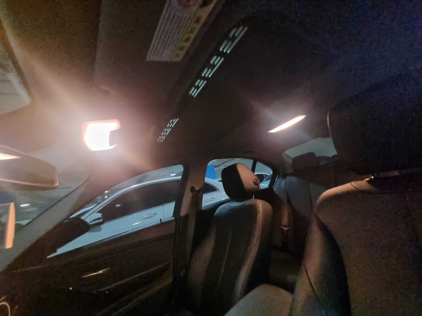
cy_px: 158
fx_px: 158
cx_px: 211
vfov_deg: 89.9
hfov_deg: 106.2
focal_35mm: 13
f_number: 2.2
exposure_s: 1/27
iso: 1600
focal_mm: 2.2
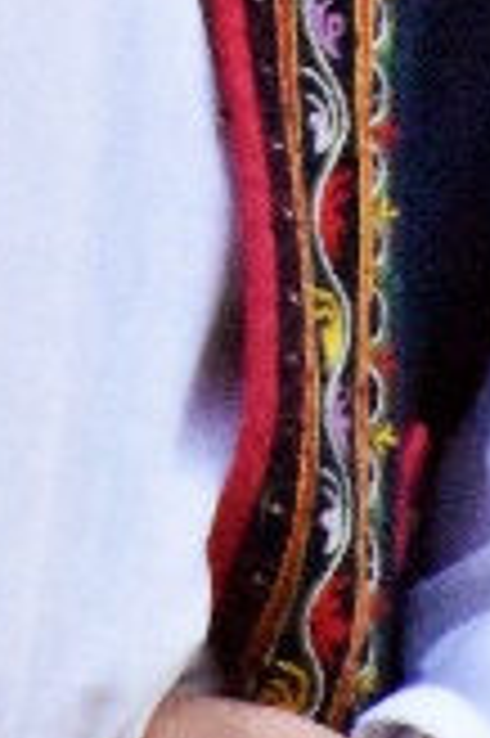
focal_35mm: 2196
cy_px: -486
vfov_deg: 0.9
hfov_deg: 0.6
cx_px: -232
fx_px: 44926
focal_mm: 300
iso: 25600
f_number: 16
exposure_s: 1/2500
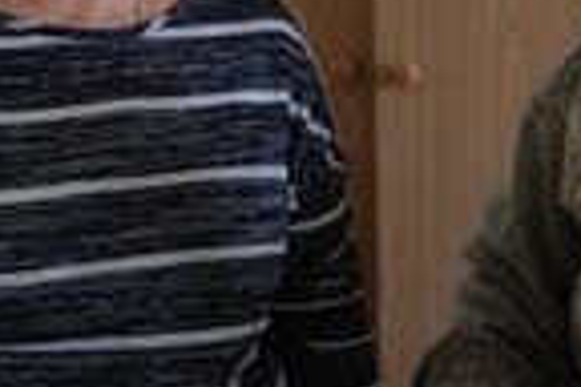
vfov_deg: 13.9
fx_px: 1565
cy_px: -10
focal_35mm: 97
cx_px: 468
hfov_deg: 20.8
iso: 12800
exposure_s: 1/160
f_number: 4
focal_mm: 35
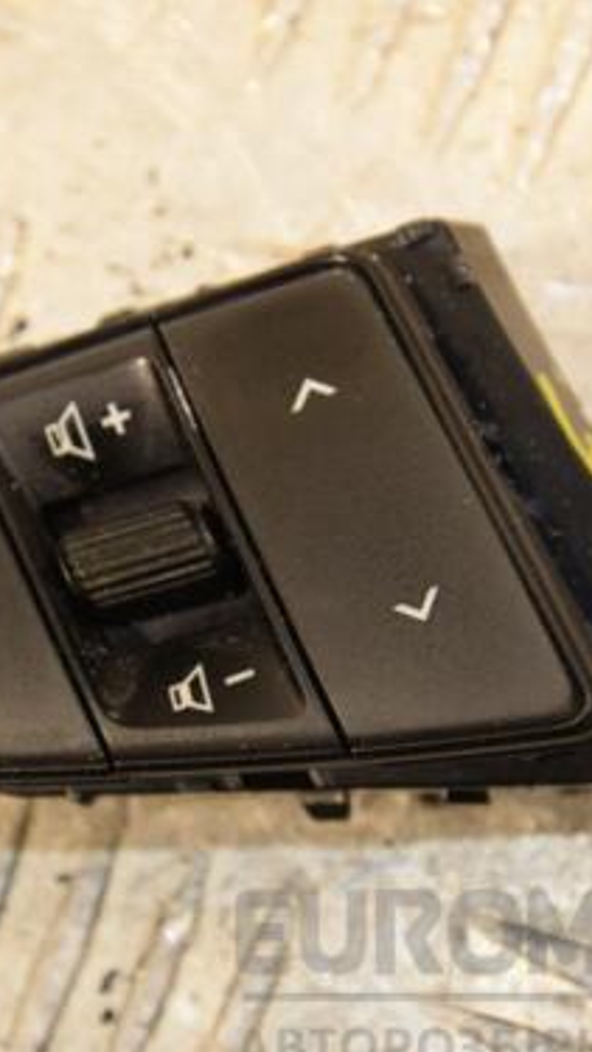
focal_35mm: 231
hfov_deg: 5.3
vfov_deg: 9.3
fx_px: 6445
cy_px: 558
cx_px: 182
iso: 800
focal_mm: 92
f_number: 7.1
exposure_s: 1/200
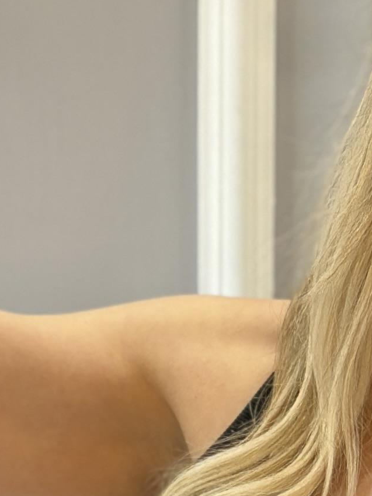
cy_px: 707
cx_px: 67
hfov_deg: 6.5
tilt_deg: -8.3
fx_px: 3266
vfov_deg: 8.5
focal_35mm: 228
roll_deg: +0.1
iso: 125
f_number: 1.78
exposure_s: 1/77
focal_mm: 6.86
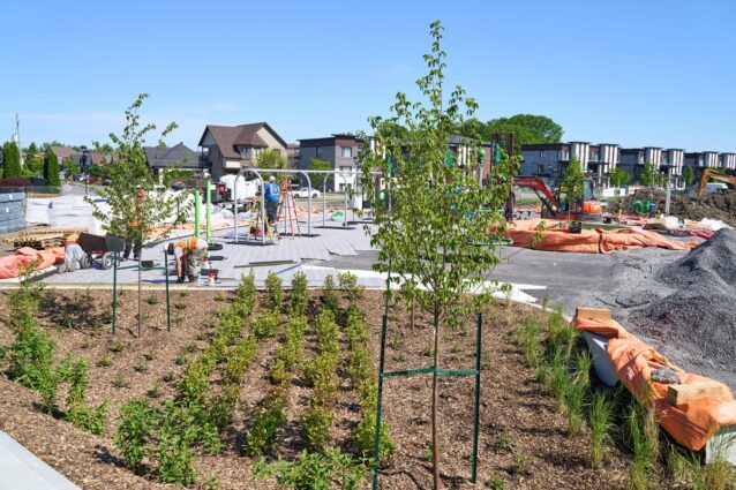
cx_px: 368
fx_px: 572
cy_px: 245
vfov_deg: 46.4
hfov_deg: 65.5
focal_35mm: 28
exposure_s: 1/400
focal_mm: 28
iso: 125
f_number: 5.6
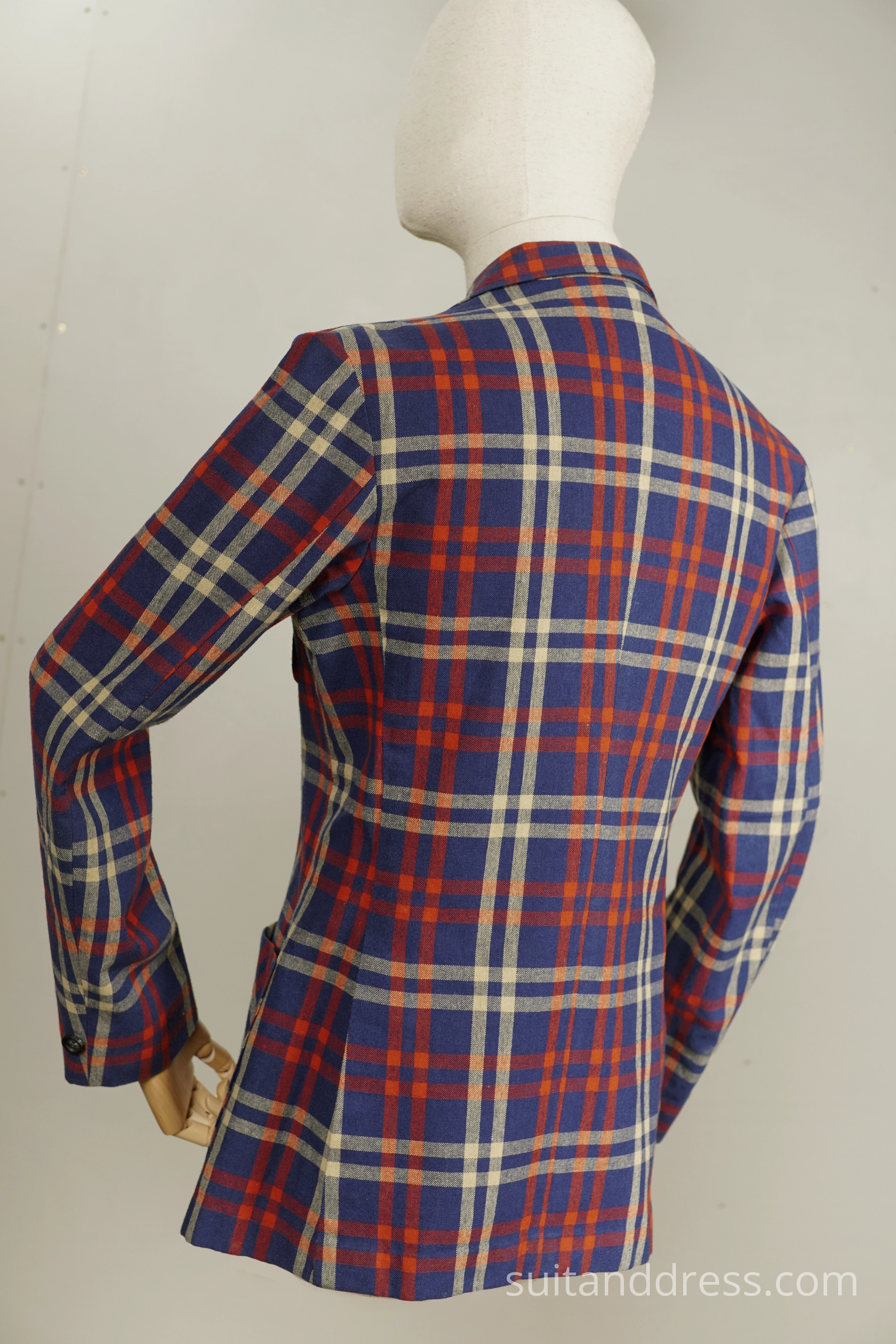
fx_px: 1792
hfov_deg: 28.1
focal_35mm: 48
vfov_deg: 41.1
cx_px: 448
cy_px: 672
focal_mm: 32
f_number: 3.2
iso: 200
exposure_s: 1/30
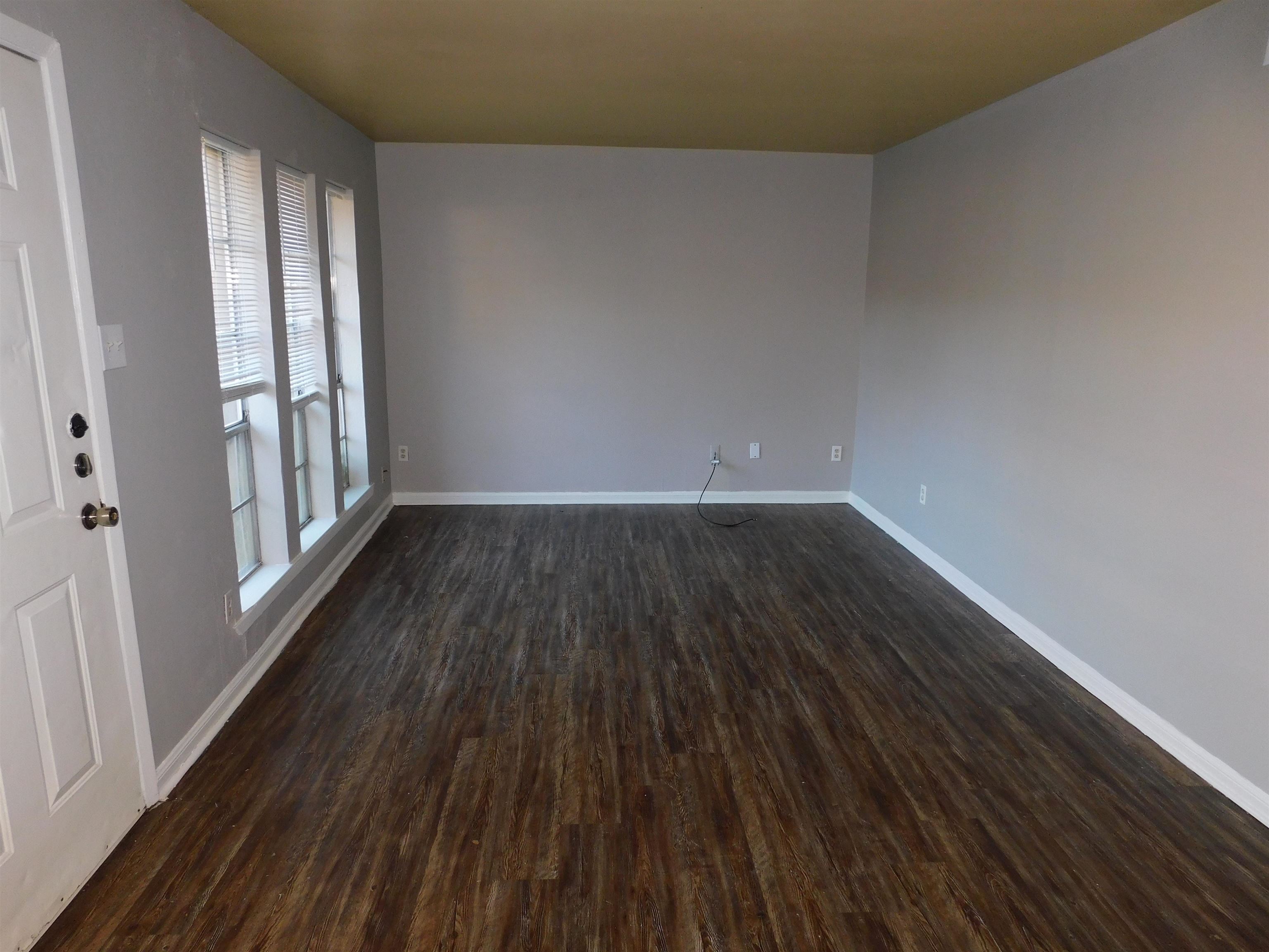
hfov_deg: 73.9
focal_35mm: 23
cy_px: 476
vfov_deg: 58.9
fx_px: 843
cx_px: 634
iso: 200
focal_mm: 4
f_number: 3
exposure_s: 1/30
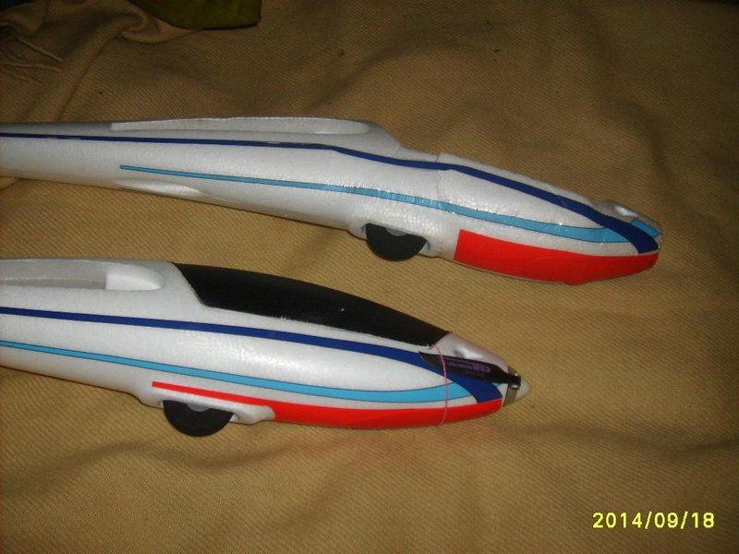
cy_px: 277
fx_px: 747
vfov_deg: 40.7
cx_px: 370
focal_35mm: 35
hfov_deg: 52.6
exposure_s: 1/45
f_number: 2.8
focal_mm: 5.8
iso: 100
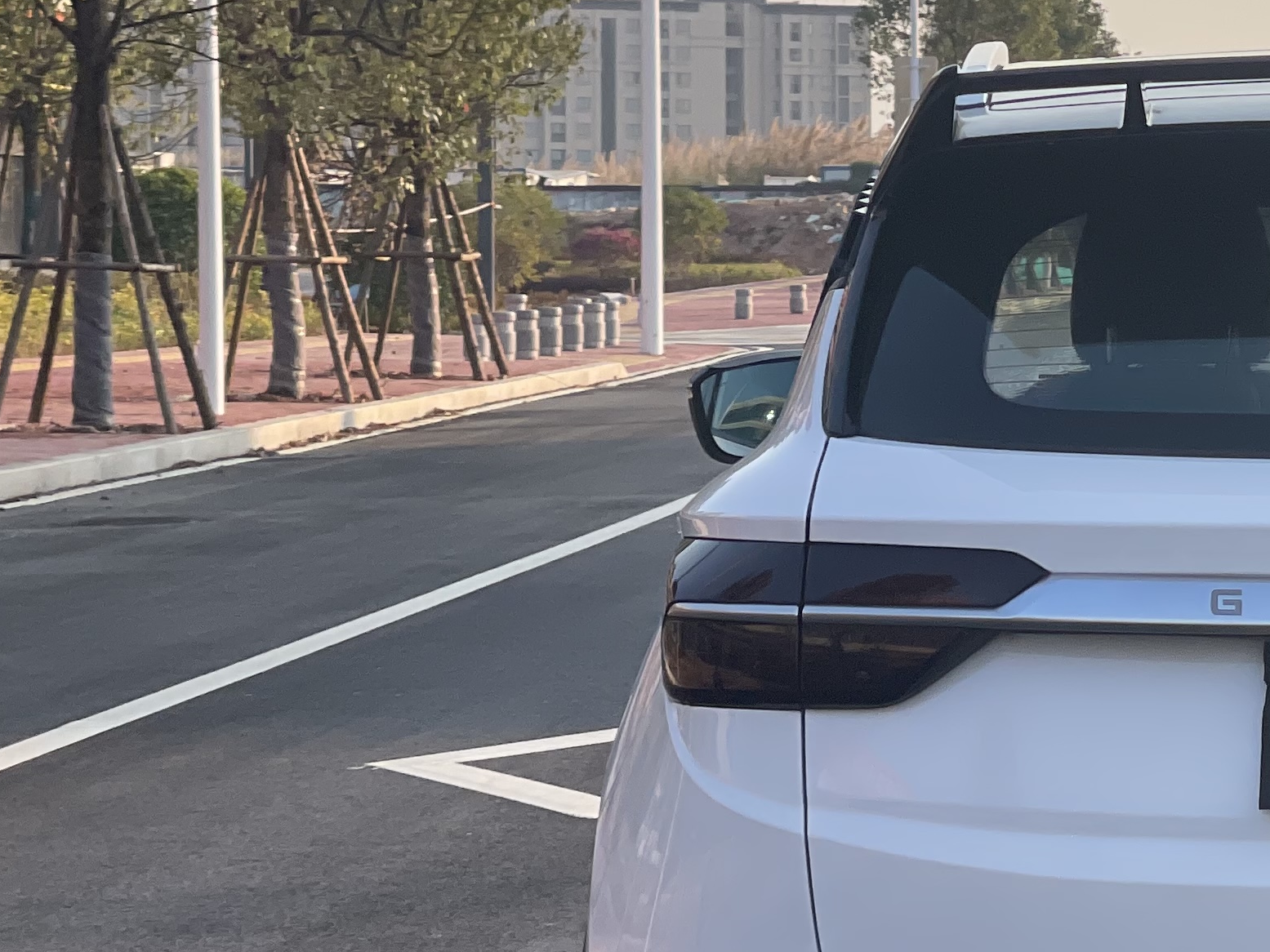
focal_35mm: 166
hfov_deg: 11.7
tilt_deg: -2.8
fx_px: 6090
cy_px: 476
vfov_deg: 8.9
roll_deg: -0.4
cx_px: 1508
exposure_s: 1/821
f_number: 2.2
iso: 32
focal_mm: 7.5
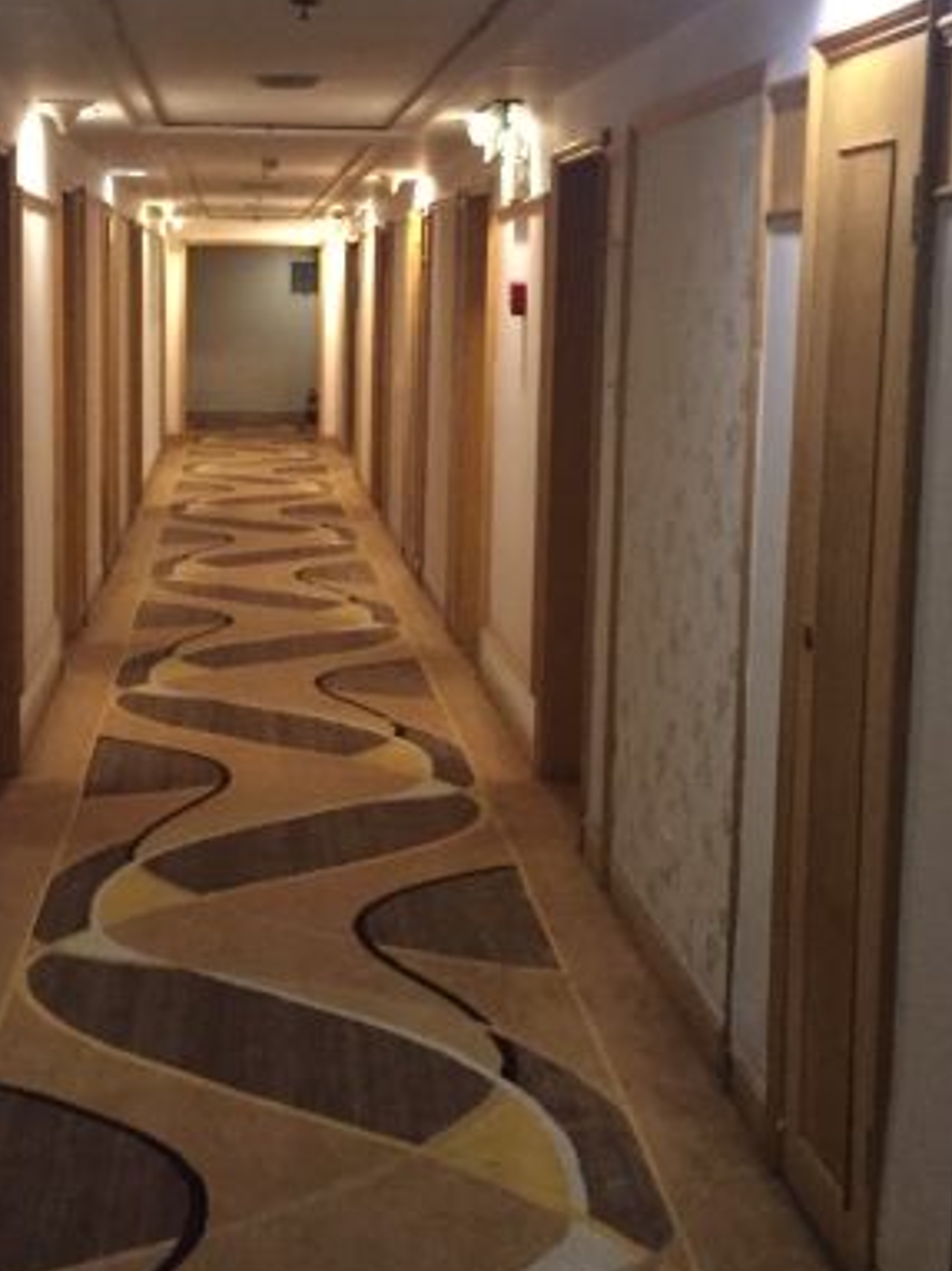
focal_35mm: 53
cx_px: 257
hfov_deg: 27.2
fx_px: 1945
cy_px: 541
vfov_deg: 36.1
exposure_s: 1/15
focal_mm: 4.15
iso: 320
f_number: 2.2
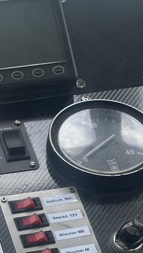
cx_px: 73
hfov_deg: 6.9
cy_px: 244
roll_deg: -0.4
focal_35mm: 176
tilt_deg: -29.0
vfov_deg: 12.1
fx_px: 1186
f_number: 1.78
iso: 64
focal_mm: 6.86
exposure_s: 1/1376
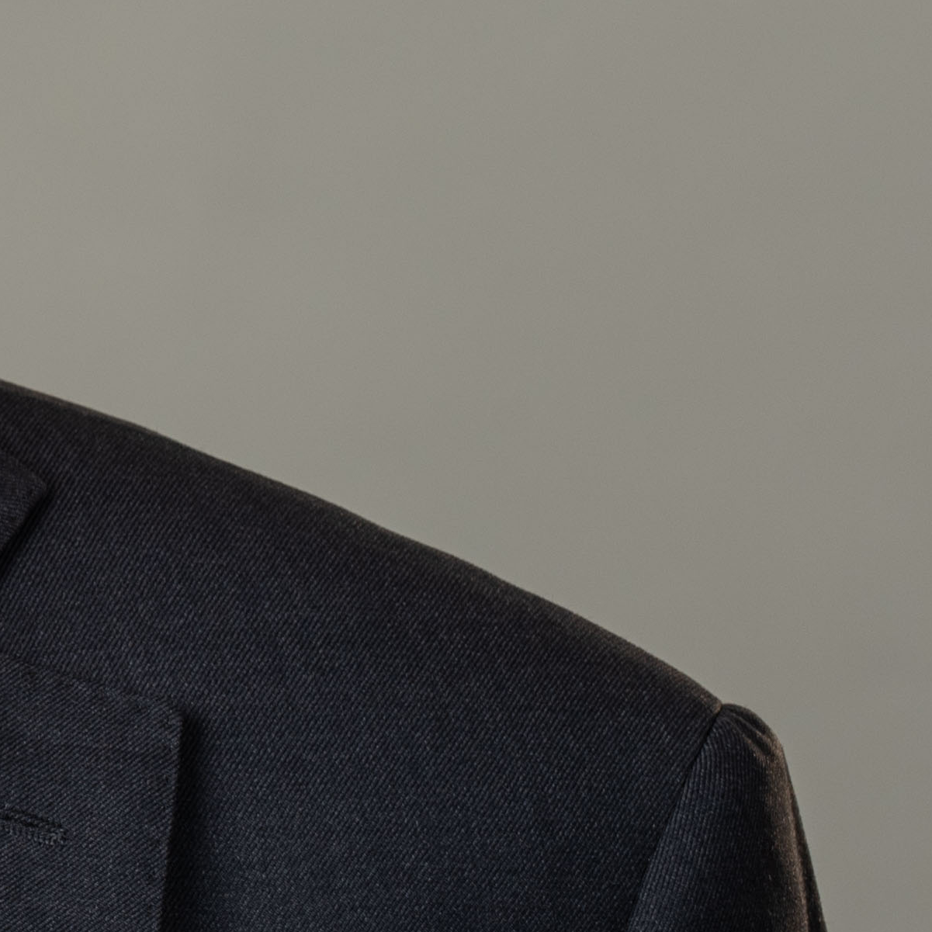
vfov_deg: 3.4
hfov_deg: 3.4
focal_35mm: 511
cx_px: -920
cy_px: -33
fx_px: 15566
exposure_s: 1/100
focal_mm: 120
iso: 100
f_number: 8
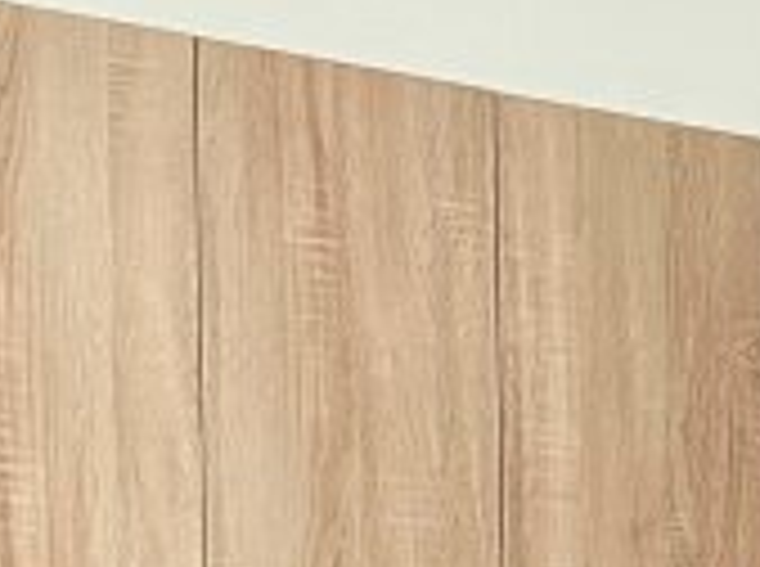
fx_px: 3462
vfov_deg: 8.5
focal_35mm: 158
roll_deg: +0.9
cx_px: 791
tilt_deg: -0.3
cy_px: 1418
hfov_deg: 12.4
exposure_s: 1/60
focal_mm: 4.25
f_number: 1.8
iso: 320
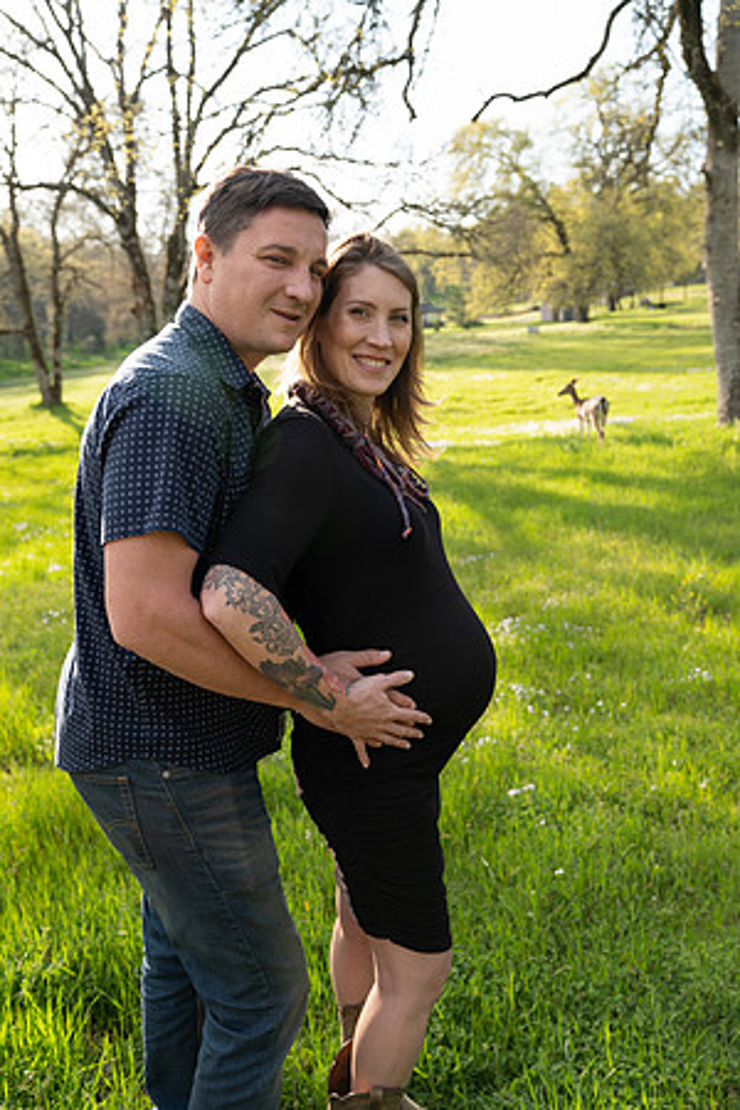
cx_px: 370
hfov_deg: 43.6
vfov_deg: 61.9
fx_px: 925
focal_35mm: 30
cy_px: 555
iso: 160
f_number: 4
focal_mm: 30
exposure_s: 1/250
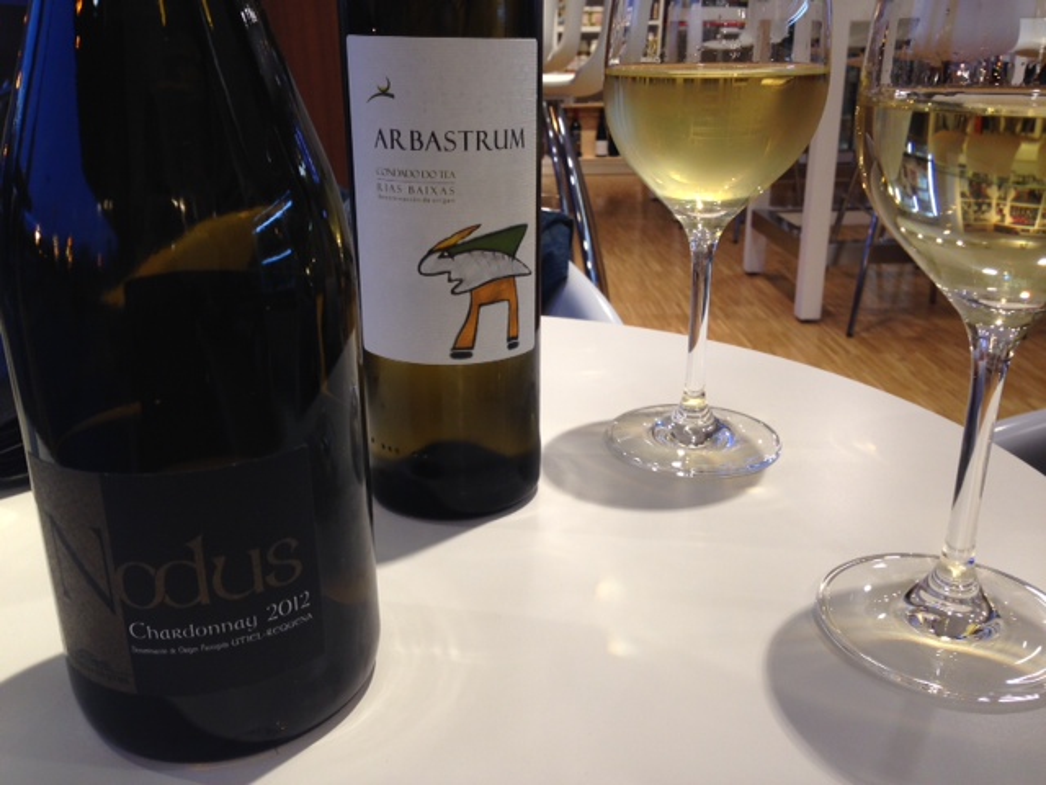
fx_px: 997
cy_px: 392
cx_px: 523
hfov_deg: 55.4
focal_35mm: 33
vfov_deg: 42.9
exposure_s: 1/24
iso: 64
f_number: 2.4
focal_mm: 4.12
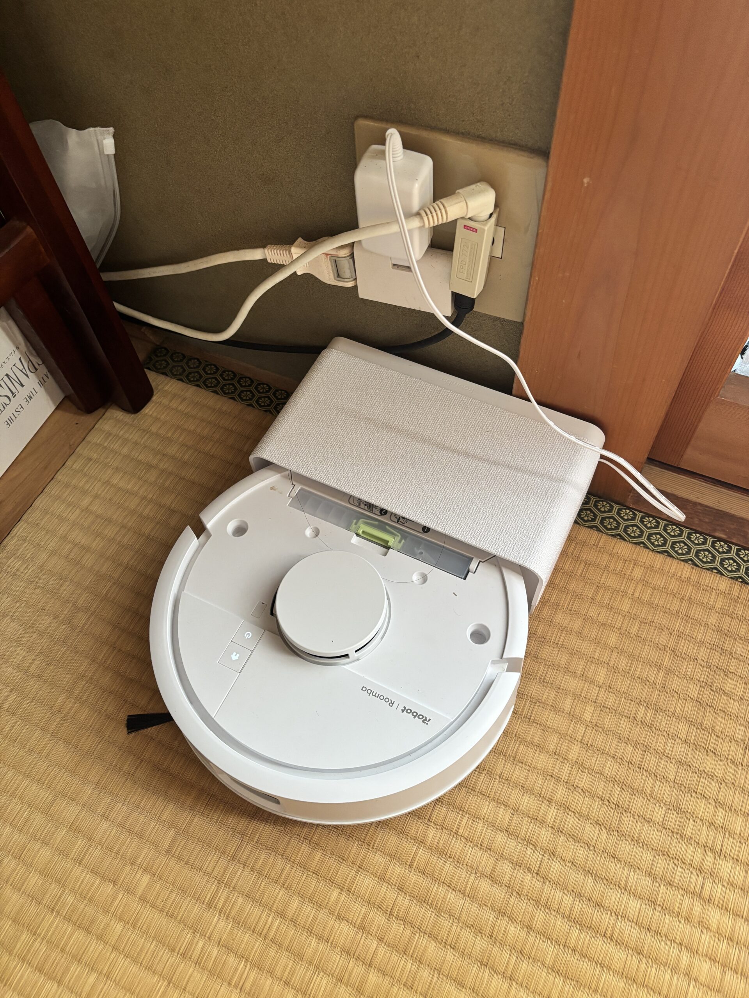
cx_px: 374
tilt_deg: -58.0
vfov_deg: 67.3
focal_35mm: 26
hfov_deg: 53.1
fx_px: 750
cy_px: 499
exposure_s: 1/60
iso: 250
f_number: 1.6
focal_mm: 5.96
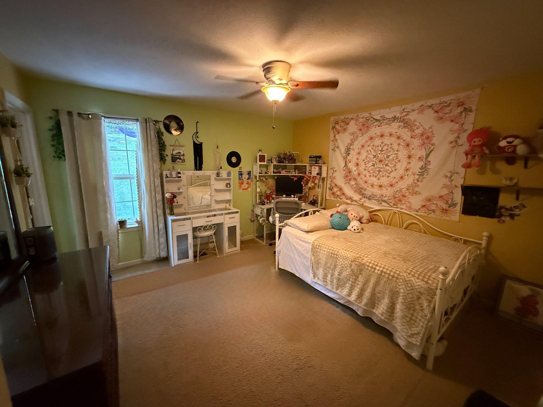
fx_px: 220
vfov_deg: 85.7
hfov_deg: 102.1
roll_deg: -0.8
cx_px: 272
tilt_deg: -10.4
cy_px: 204
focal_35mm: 14
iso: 1250
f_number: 2.2
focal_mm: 2.22
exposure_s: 1/60
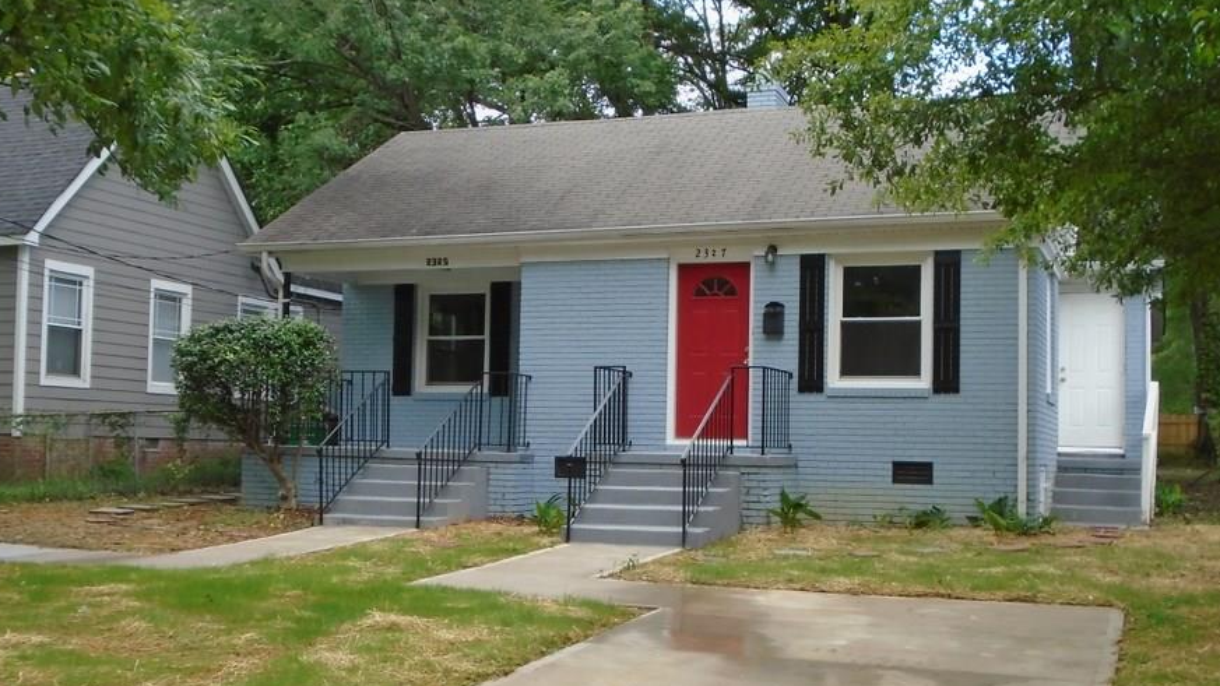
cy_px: 391
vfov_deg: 25.9
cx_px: 604
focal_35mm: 46
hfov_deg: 44.6
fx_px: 1488
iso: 160
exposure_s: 1/250
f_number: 3.8
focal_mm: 6.4
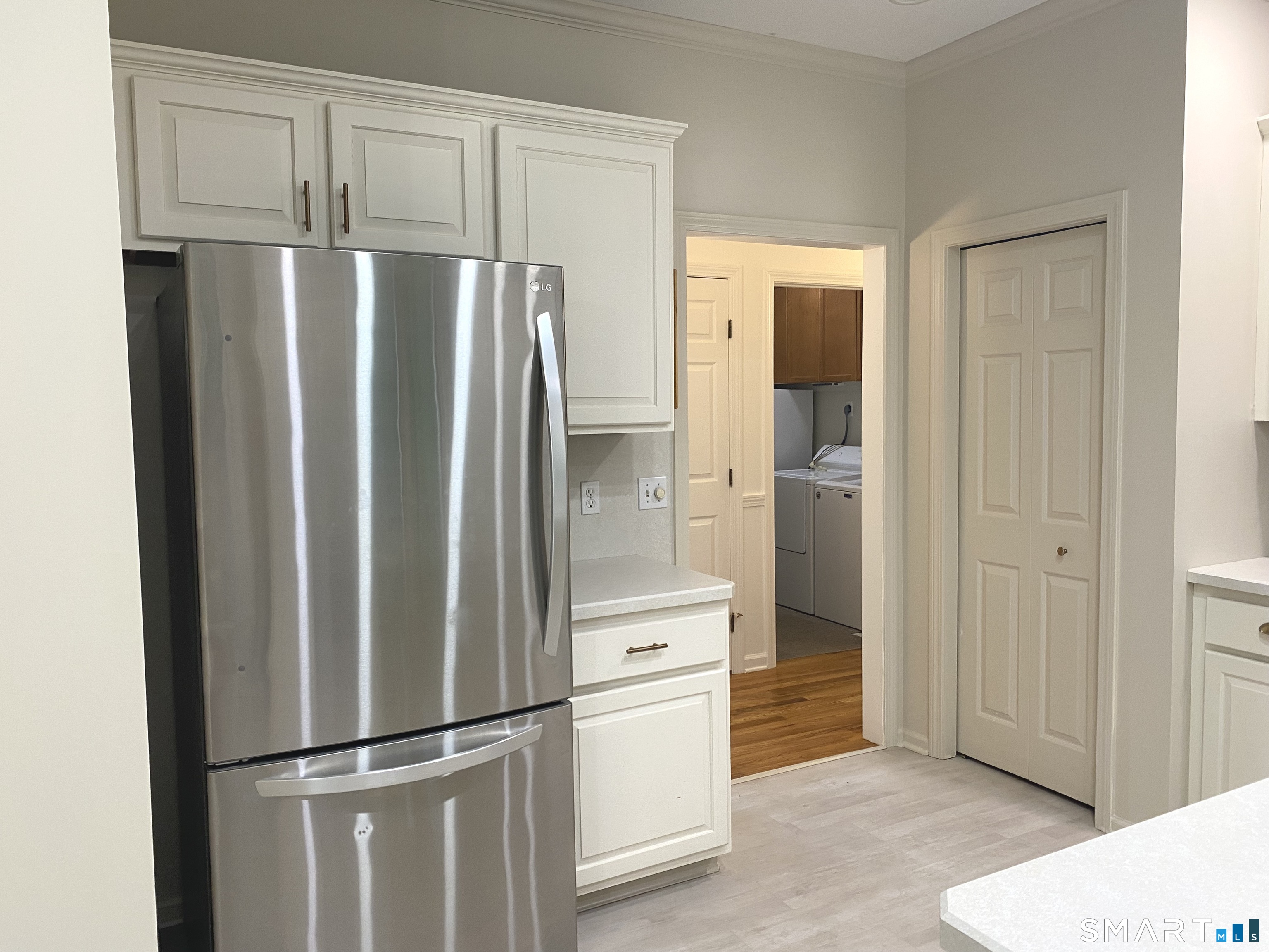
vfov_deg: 53.1
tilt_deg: -6.2
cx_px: 634
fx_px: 953
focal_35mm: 26
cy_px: 476
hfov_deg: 67.3
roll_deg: +2.1
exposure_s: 1/60
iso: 100
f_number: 1.8
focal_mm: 4.25
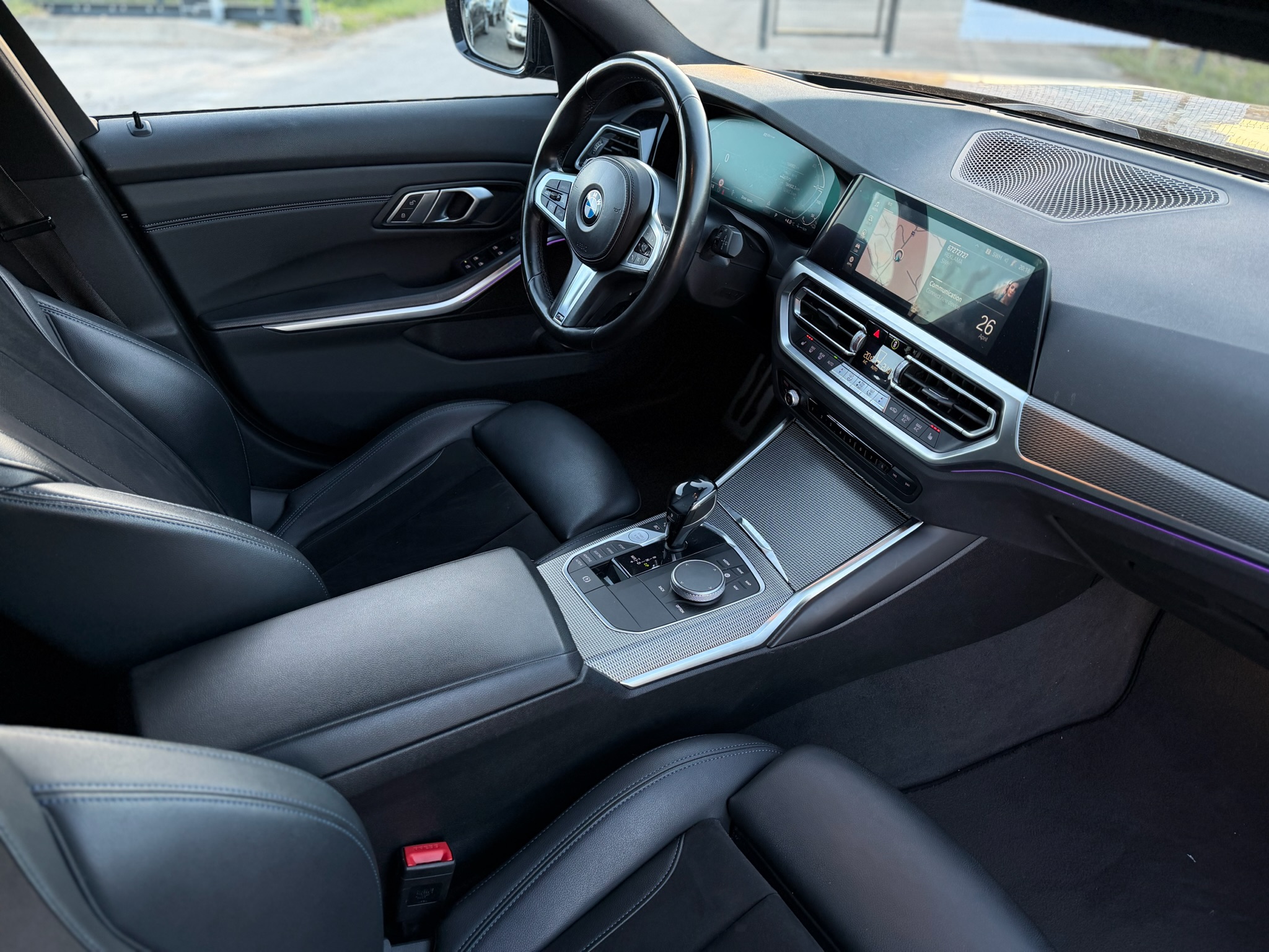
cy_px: 476
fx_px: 880
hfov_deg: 71.6
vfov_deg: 56.8
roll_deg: +0.9
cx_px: 634
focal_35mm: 24
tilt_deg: -33.5
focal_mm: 6.76
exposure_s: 1/121
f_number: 1.78
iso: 125
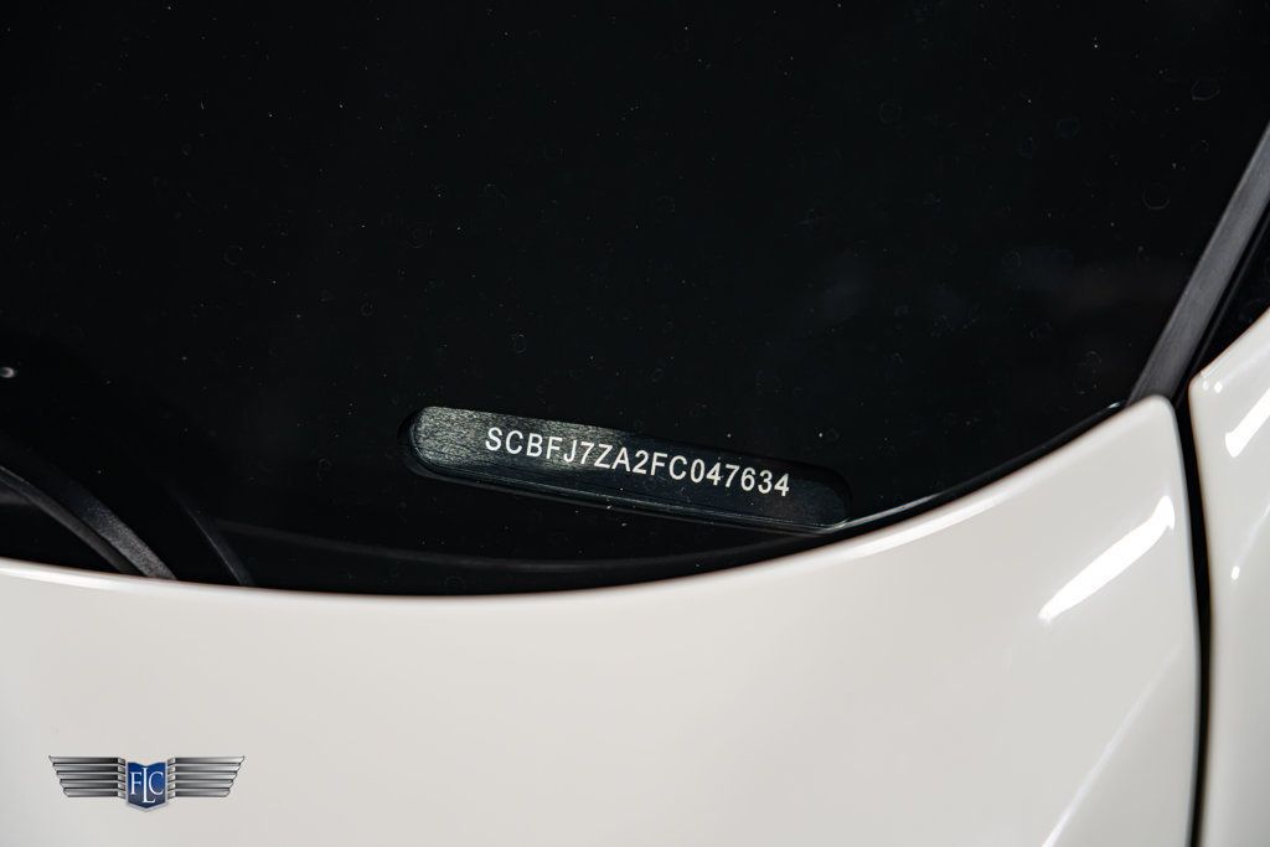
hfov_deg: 27.7
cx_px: 635
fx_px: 2575
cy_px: 424
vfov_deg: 18.7
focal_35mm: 73
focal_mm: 73
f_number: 4
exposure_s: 1/80
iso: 1000
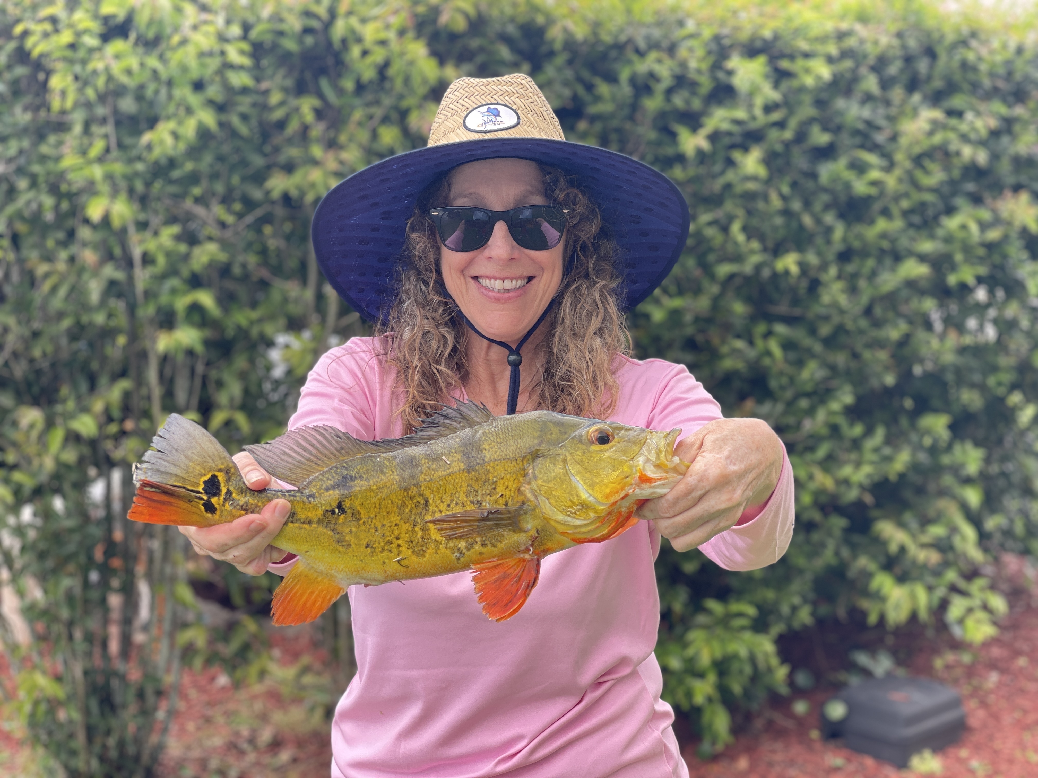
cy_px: 389
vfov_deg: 22.9
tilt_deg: -8.2
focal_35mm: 64
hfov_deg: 30.3
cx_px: 519
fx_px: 1919
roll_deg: +0.1
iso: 20
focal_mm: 7.5
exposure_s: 1/121
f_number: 2.2
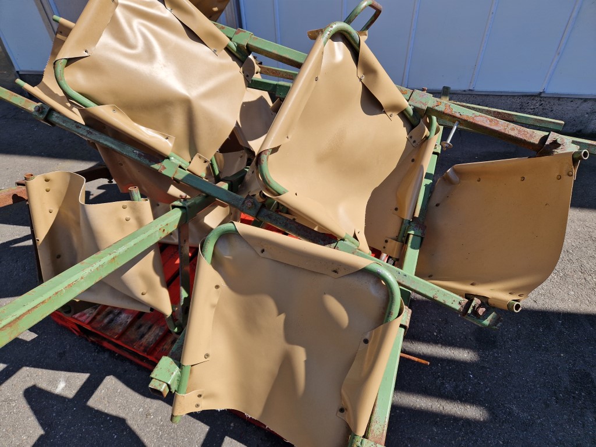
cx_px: 298
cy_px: 224
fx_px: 396
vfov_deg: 58.9
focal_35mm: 23
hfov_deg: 73.9
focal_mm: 5.4
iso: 50
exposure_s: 1/980
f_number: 1.8
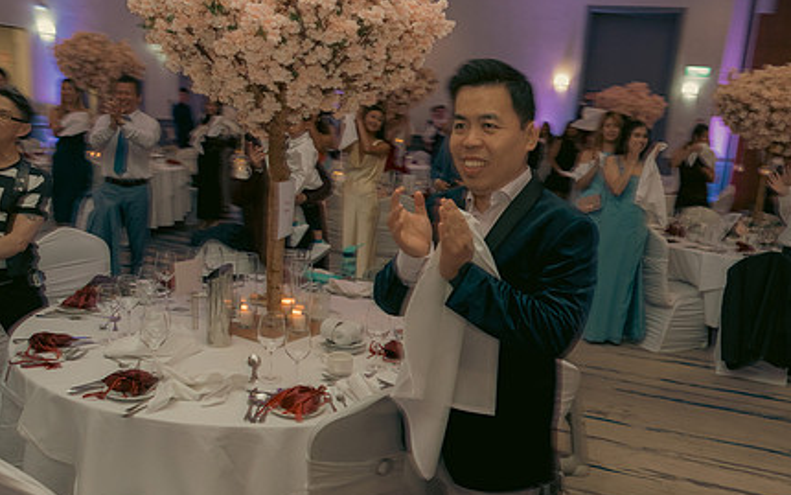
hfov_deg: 58.1
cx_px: 429
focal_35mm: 33
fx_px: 712
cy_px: 288
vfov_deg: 38.2
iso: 2500
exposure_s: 1/160
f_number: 3.5
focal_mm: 24
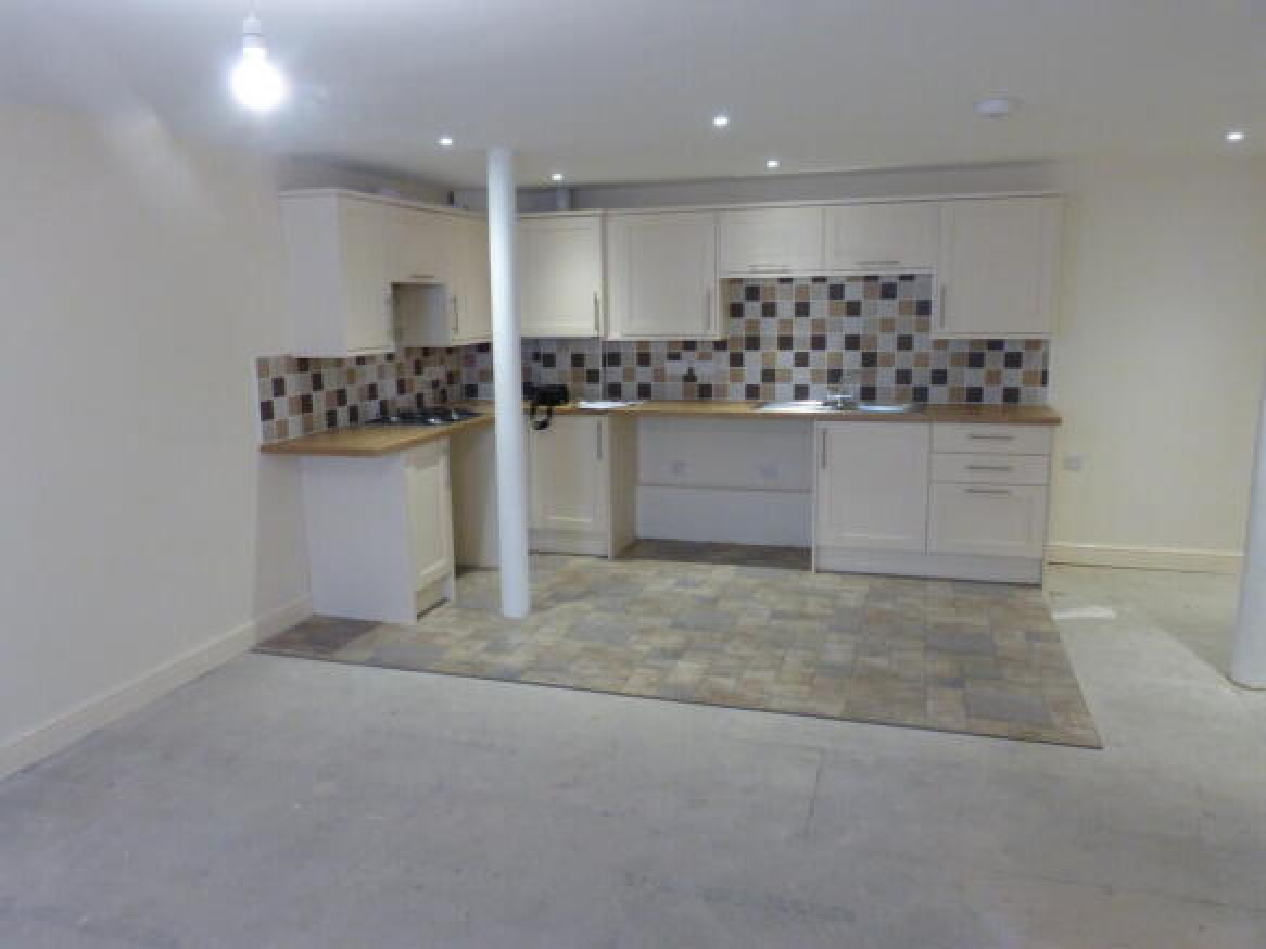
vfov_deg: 54.9
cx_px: 633
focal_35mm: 25
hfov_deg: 69.4
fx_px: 914
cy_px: 474
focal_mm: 4.5
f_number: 4
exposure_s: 1/25
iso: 400
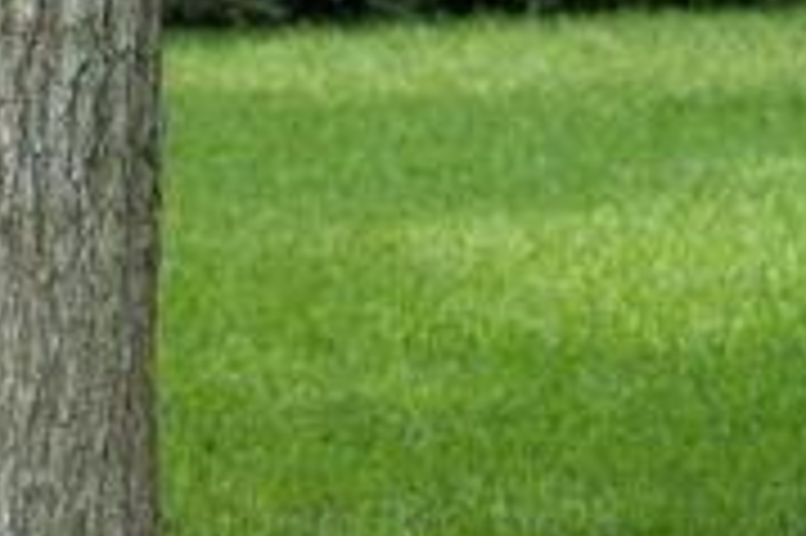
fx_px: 7119
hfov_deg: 6.5
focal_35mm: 318
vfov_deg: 4.3
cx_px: -32
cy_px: 541
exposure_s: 1/160
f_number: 6.3
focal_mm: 85
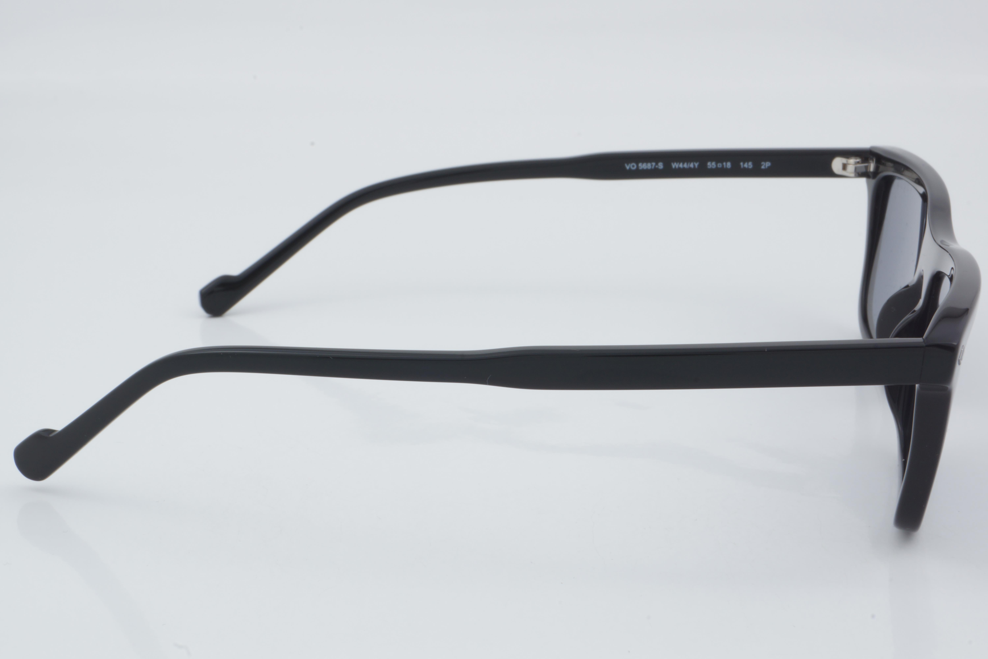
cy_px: 330
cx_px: 494
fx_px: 2058
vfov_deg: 18.2
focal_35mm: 75
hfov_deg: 27.0
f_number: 32
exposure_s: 1/3
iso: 100
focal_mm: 50
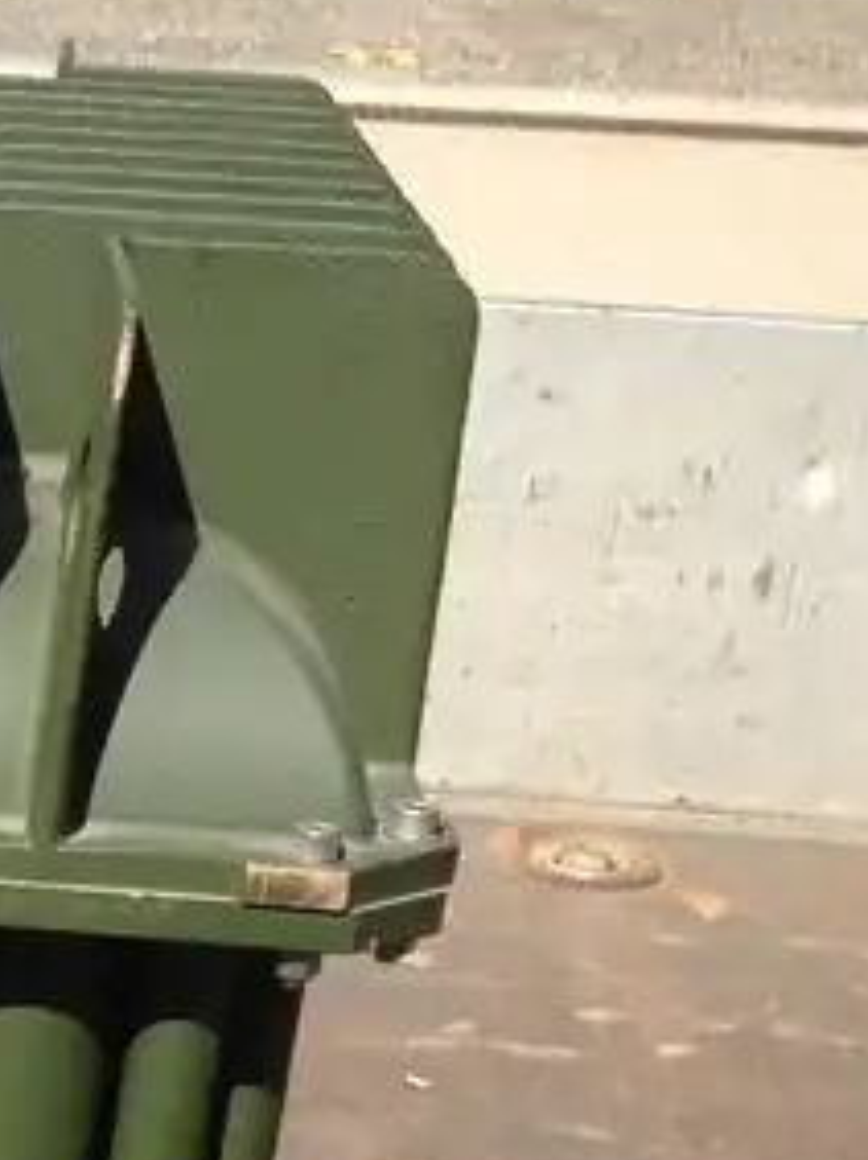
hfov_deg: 11.0
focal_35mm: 124
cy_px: 1308
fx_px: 4152
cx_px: -782
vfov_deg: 15.4
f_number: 2.4
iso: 50
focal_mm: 4.28
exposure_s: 1/1314
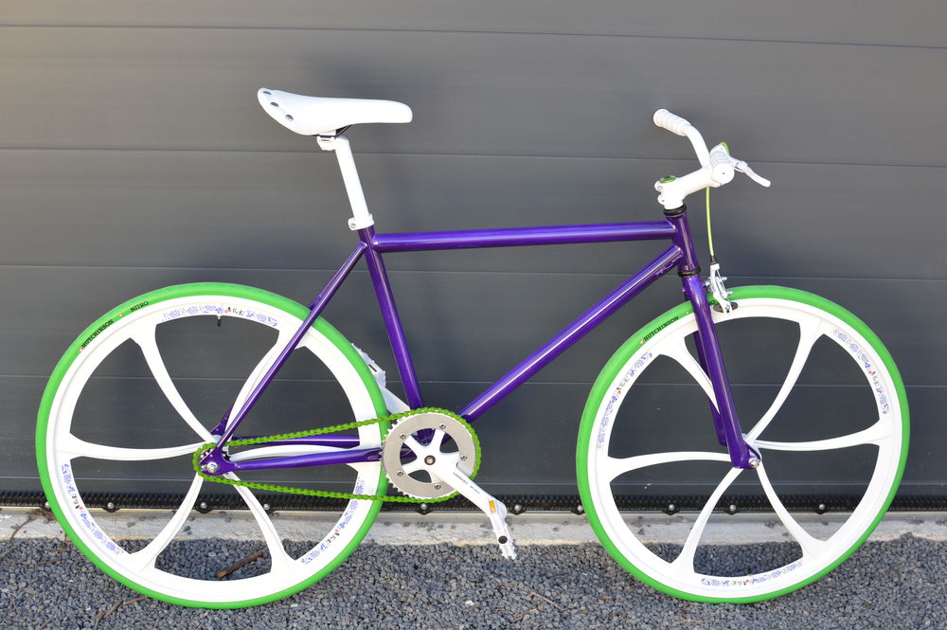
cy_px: 315
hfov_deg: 37.9
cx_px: 474
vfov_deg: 25.7
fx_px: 1380
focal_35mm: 52
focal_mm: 35
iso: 360
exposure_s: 1/125
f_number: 5.6
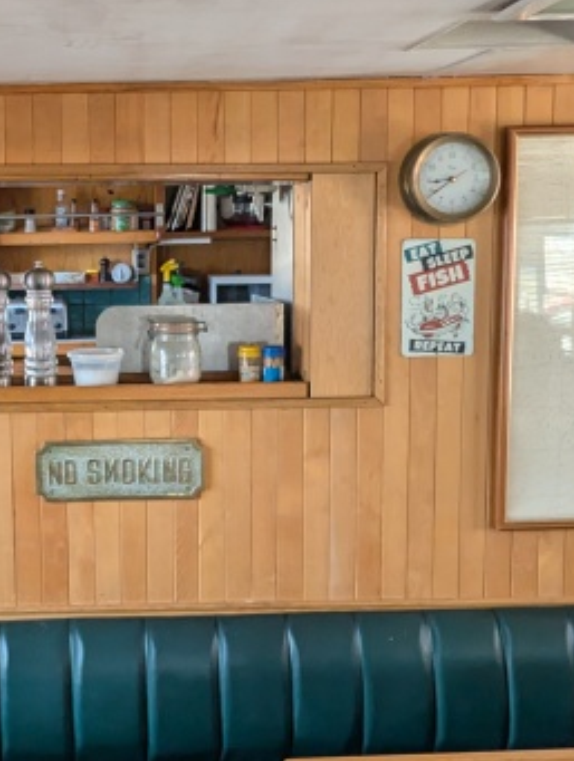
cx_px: 113
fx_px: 838
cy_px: 333
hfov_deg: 36.5
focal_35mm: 38
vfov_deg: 48.8
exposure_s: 1/120
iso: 210
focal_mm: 2.02
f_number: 1.7
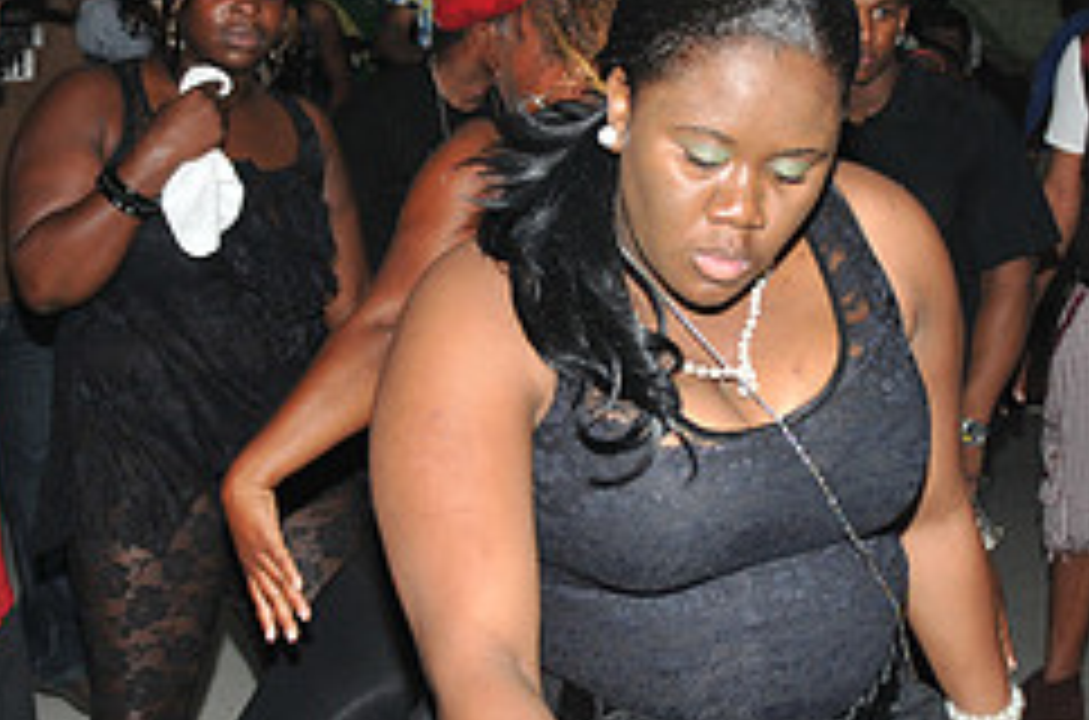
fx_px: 2172
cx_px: 675
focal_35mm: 72
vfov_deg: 18.7
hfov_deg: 28.1
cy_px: 191
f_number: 5
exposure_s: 1/250
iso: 320
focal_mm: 20
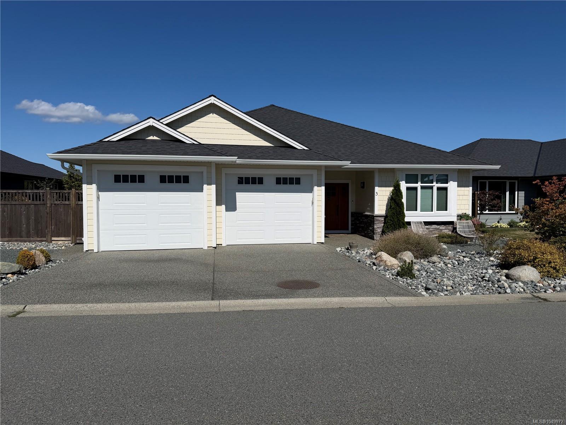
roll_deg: +0.9
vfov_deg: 56.8
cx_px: 283
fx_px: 392
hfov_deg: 71.6
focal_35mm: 24
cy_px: 212
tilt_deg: -1.5
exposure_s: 1/10309
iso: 80
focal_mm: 6.76
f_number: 1.78
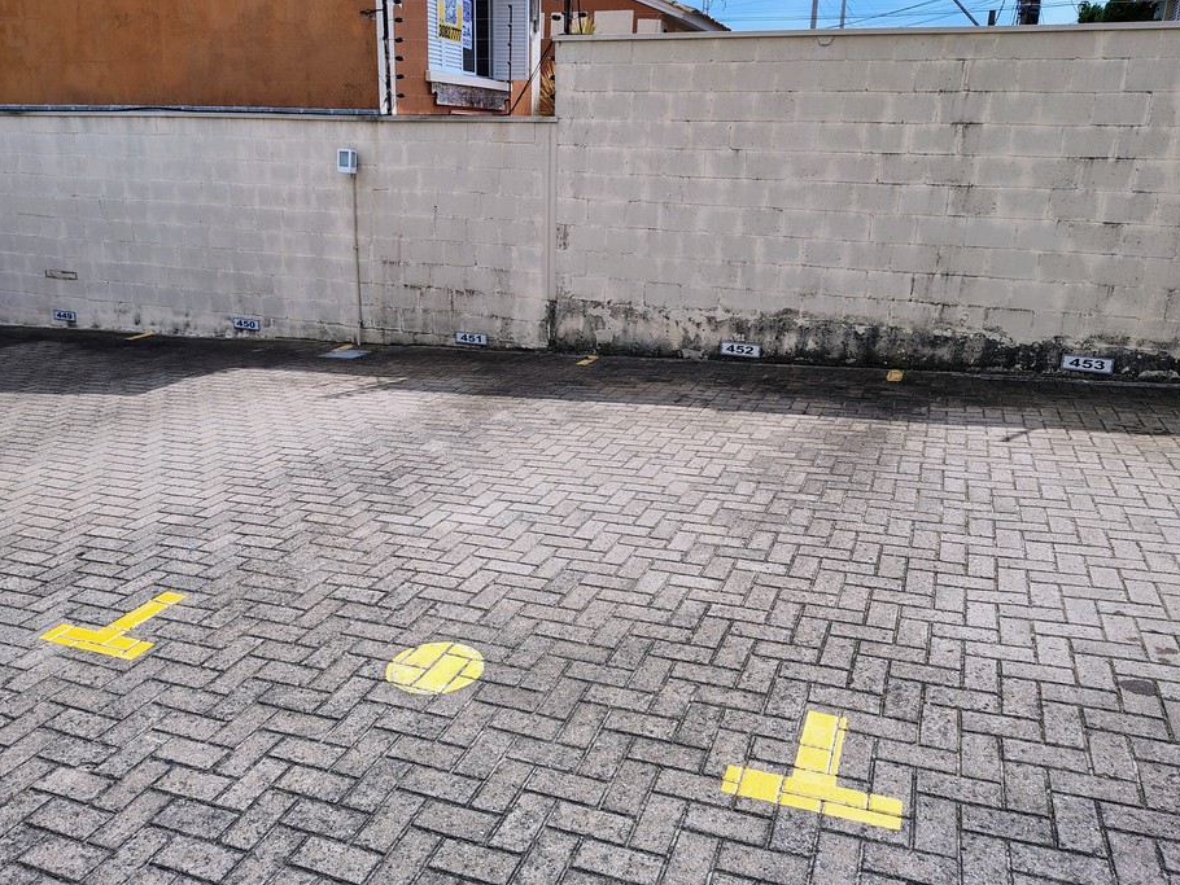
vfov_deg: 51.3
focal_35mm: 27
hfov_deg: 65.3
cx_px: 576
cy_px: 391
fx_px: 921
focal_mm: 5.56
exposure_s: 1/2195
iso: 100
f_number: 1.8
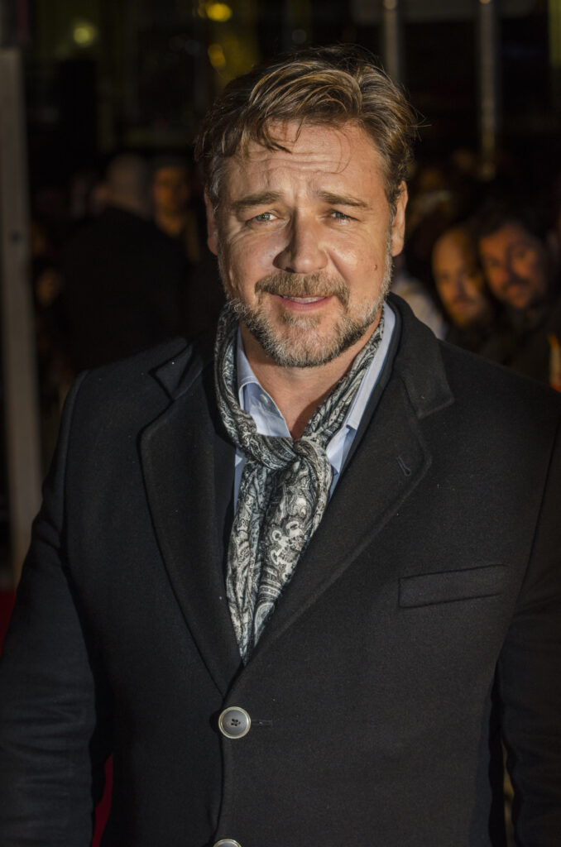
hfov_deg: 13.0
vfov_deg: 19.5
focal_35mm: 105
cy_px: 424
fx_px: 2466
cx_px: 280
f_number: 5.6
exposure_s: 1/60
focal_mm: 70
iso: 1600
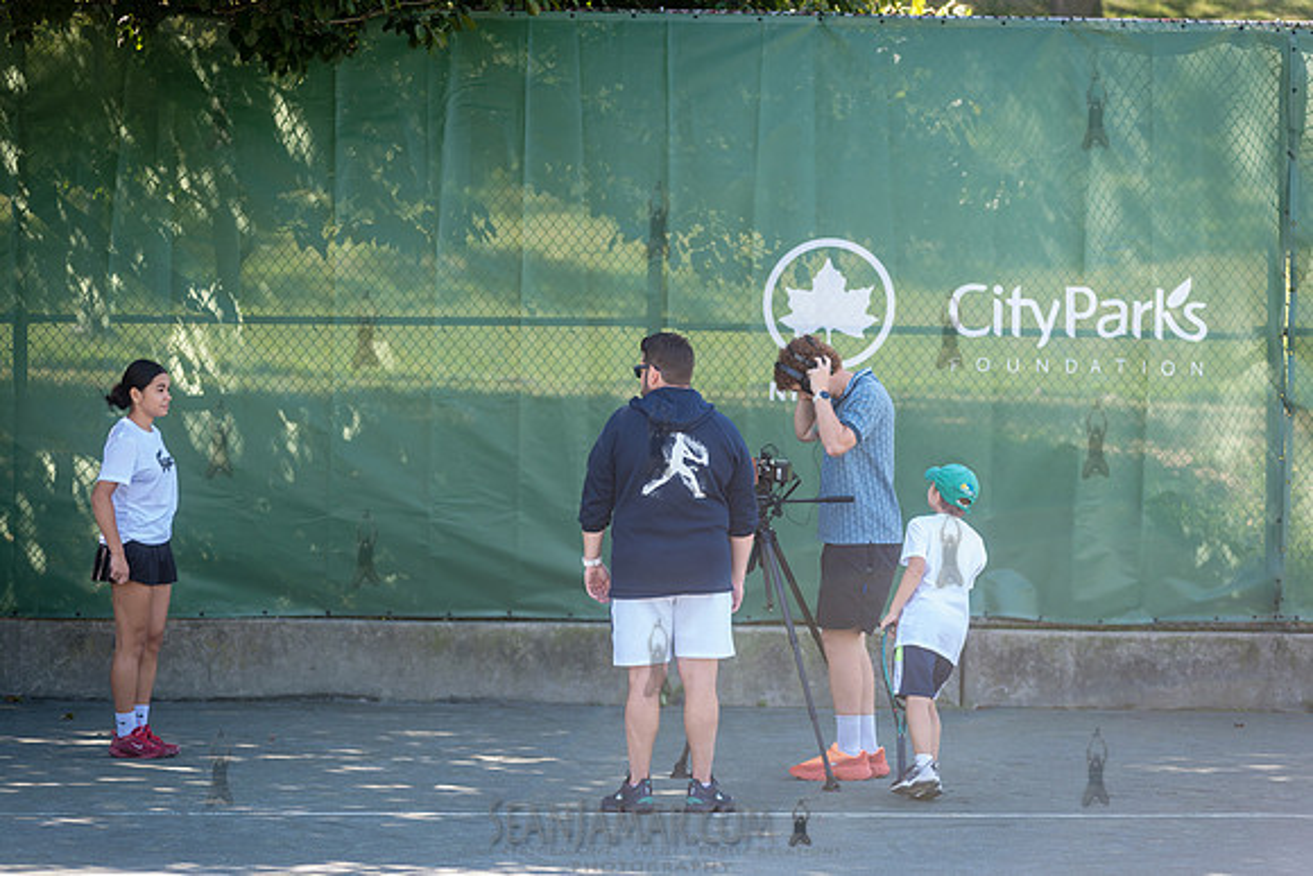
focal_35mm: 137
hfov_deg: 15.0
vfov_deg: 10.0
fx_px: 4990
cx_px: 656
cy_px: 438
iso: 200
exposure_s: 1/200
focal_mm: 135
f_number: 4
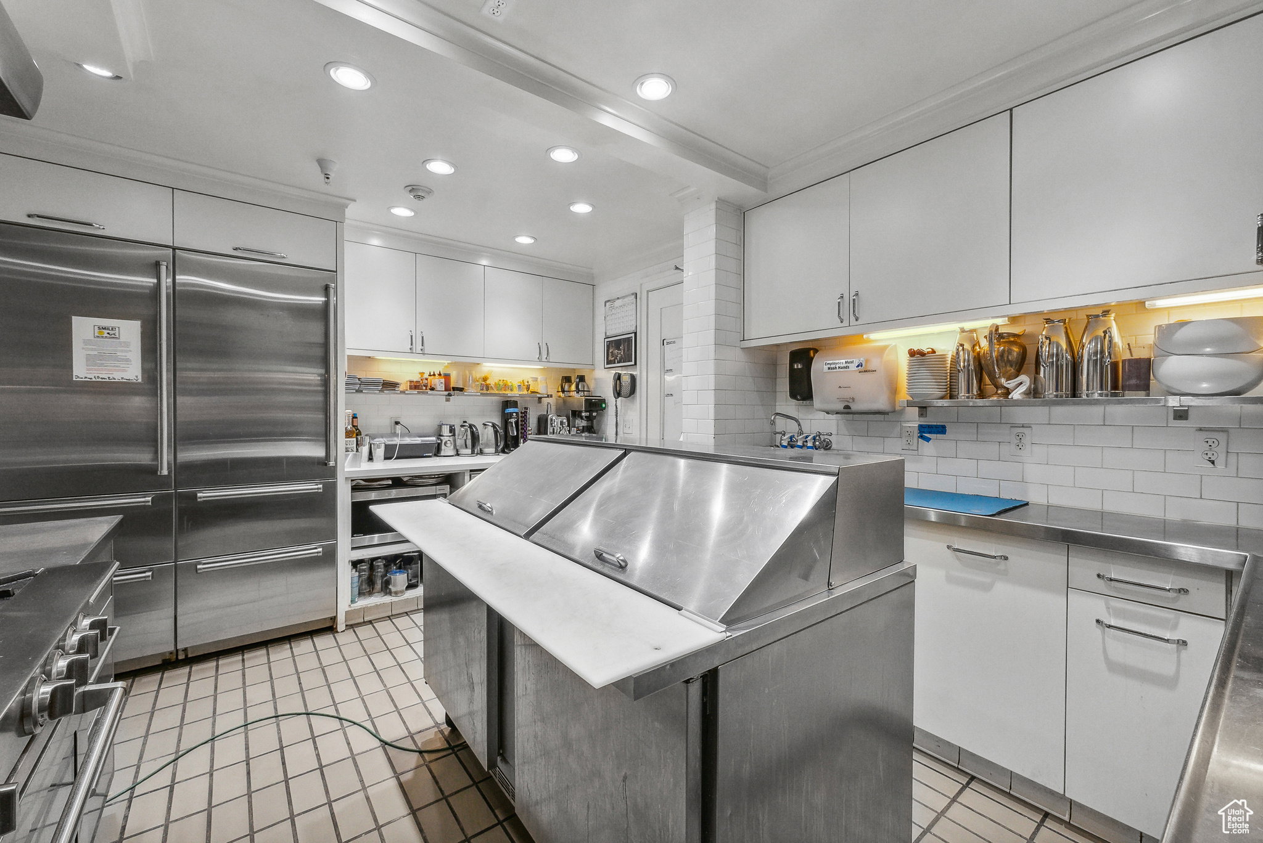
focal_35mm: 14
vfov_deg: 81.3
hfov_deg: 104.2
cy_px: 422
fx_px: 491
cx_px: 632
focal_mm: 14
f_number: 9
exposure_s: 1/320
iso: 6400
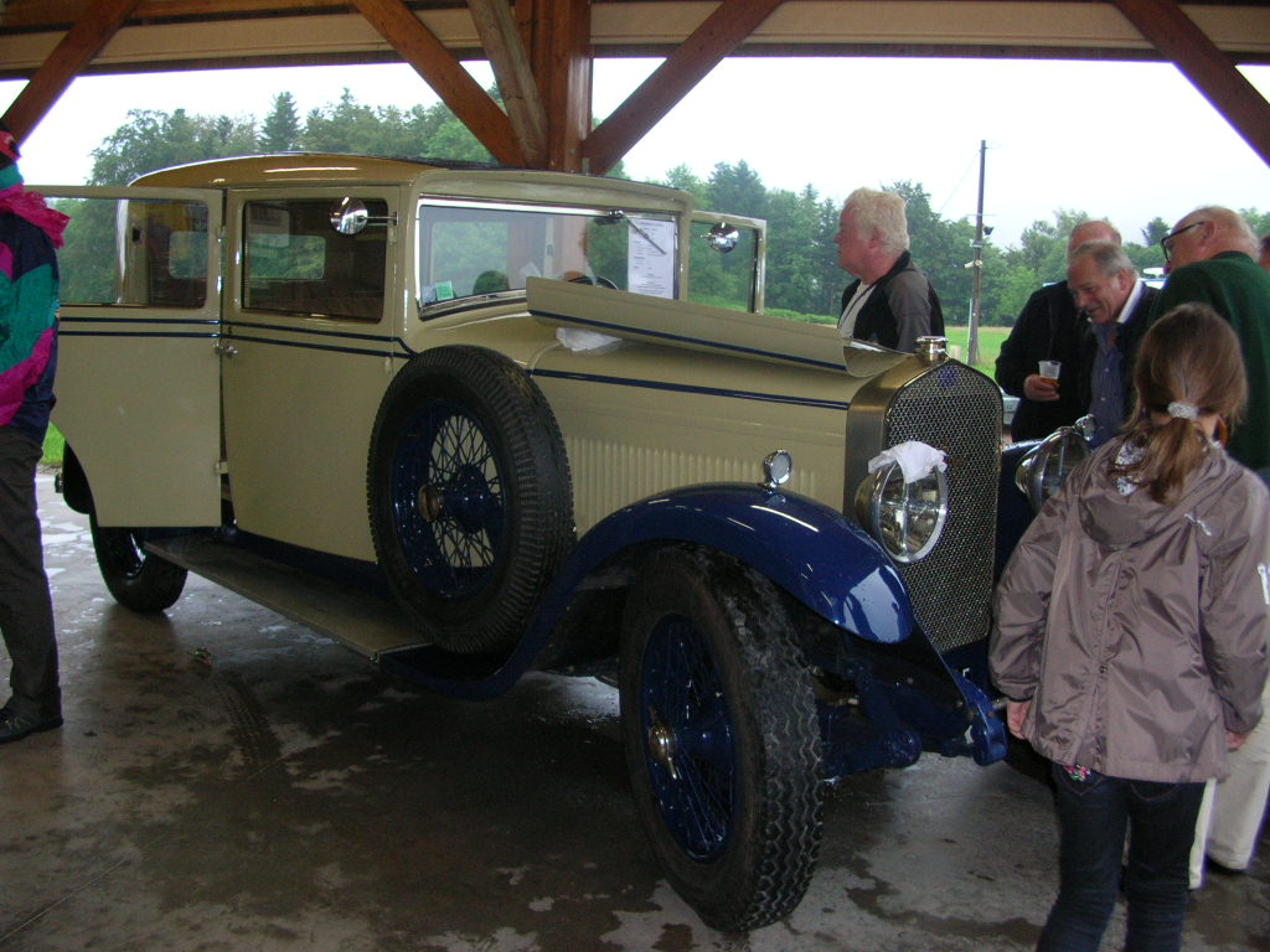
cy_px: 476
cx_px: 635
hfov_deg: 52.6
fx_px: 1284
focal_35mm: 35
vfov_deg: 40.7
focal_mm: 5.8
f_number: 2.8
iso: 115
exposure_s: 1/60.1
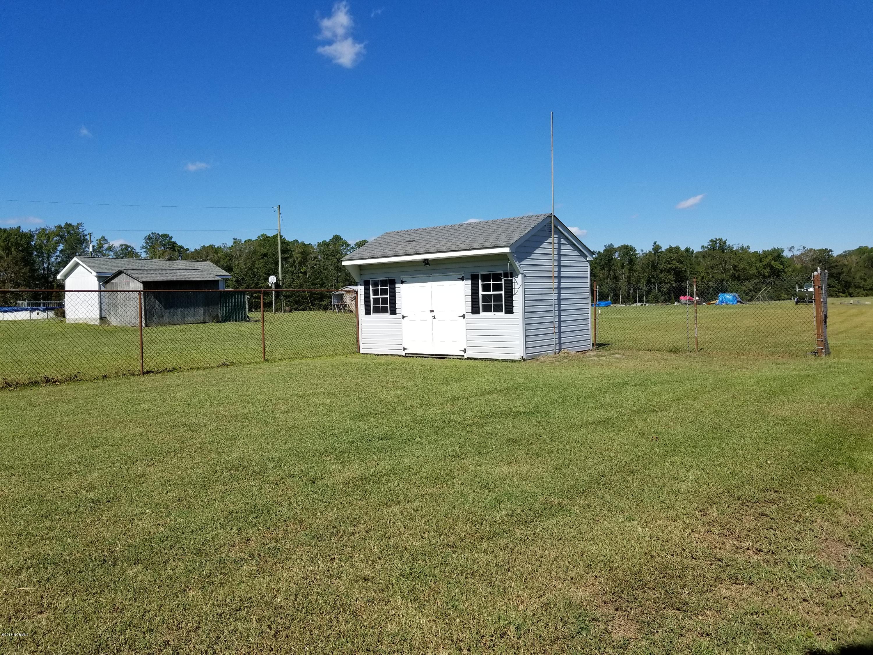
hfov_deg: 67.3
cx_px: 436
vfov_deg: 53.1
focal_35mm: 26
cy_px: 328
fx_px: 656
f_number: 1.7
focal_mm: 4.25
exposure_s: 1/3504
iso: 50
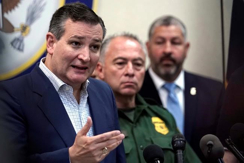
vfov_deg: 5.9
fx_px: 1586
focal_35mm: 234
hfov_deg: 8.8
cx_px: 122
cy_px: 82
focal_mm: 156
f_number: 2.8
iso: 3200
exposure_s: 1/400
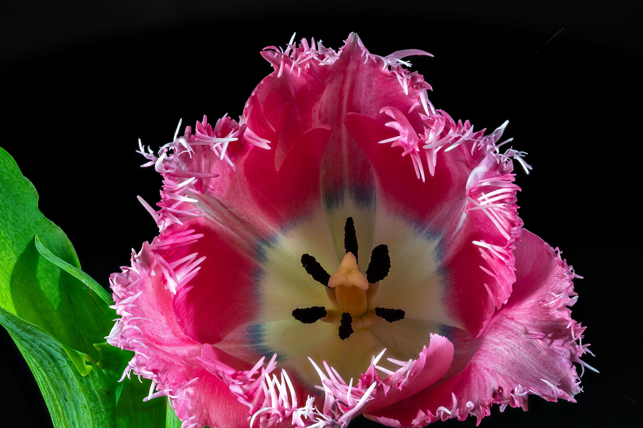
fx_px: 1874
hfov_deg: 19.5
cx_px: 322
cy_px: 214
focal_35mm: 105
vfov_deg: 13.0
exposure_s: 1/2.5
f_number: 14
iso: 100
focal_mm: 105
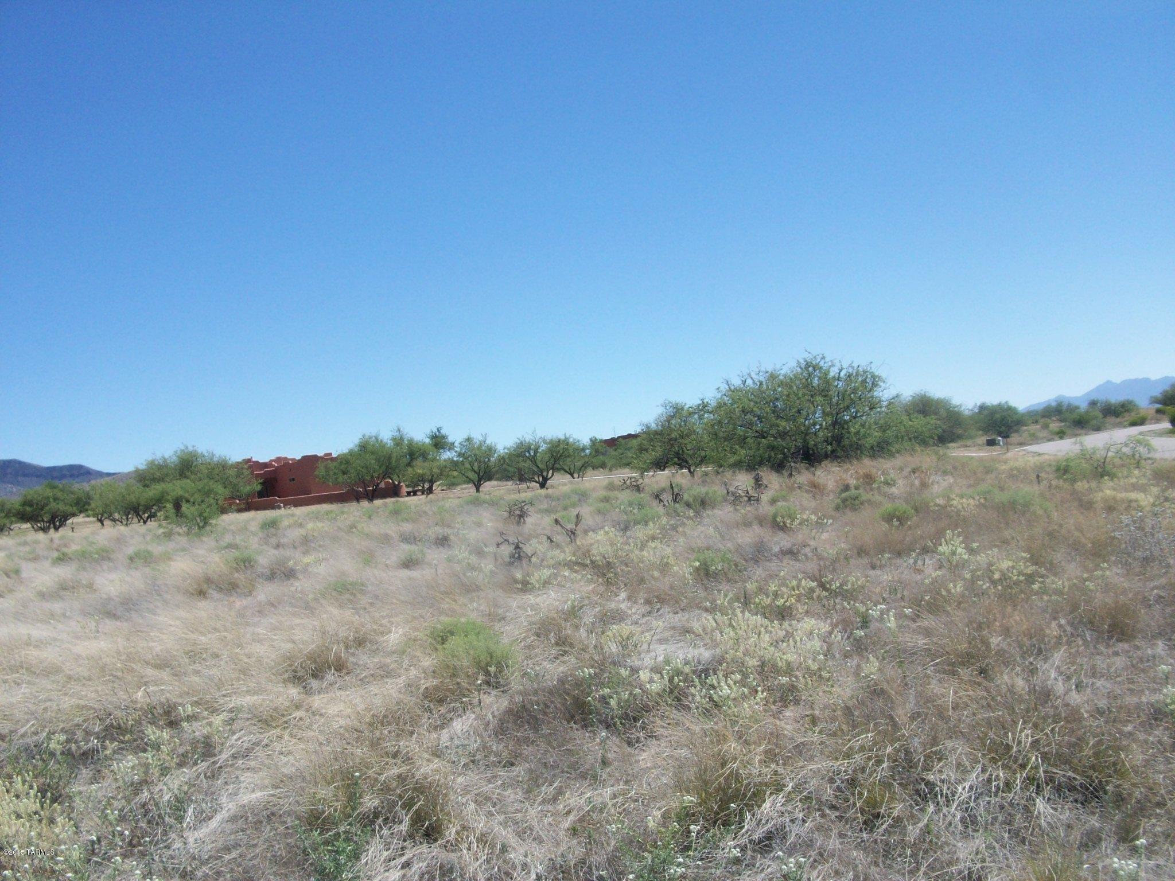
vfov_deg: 41.8
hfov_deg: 54.0
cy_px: 440
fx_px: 1154
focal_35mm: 34
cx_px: 588
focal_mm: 5.7
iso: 64
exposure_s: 1/324
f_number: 5.5
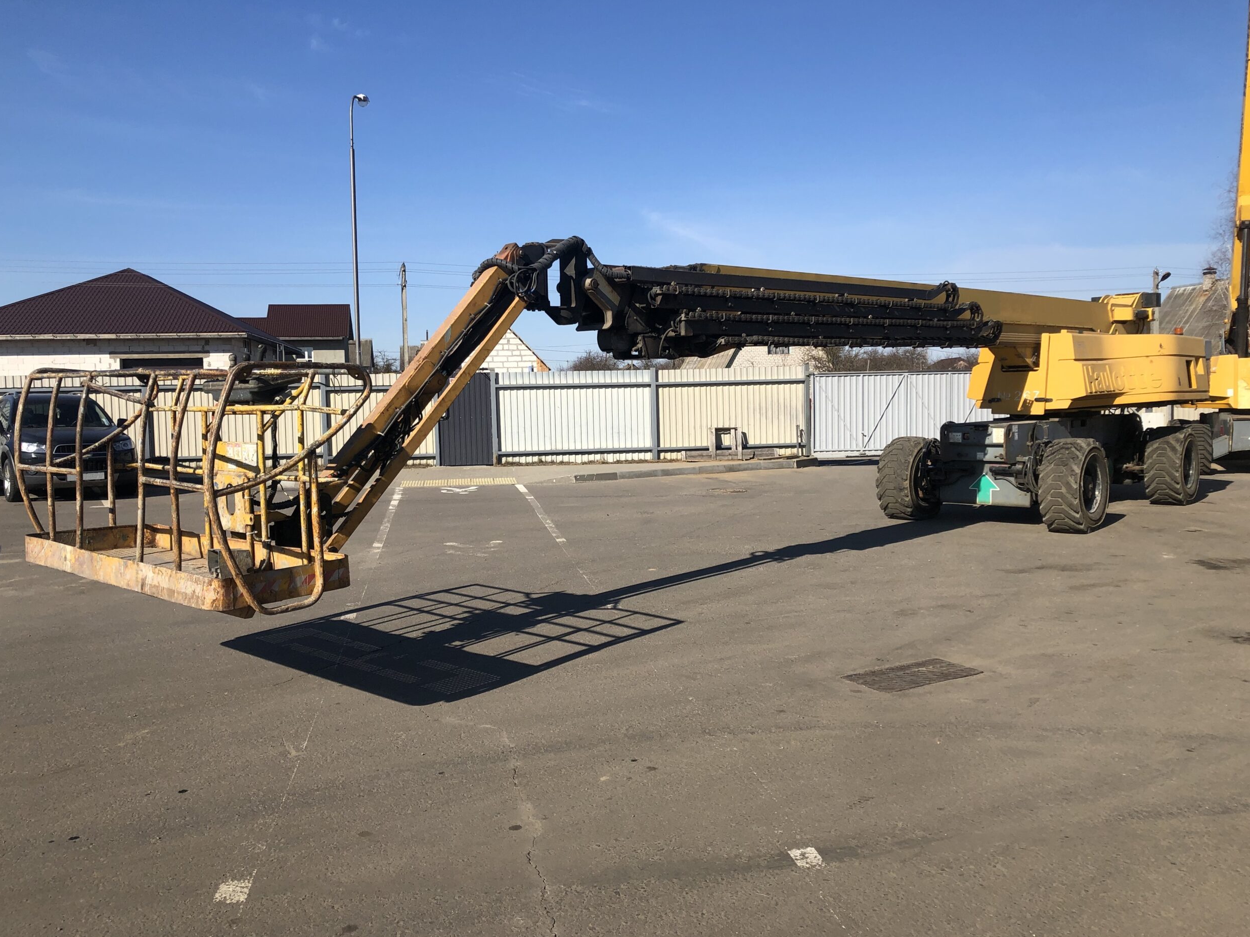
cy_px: 474
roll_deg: +2.2
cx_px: 629
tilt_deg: -3.3
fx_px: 1047
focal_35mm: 29
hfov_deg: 61.7
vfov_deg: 48.2
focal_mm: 3.99
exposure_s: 1/2288
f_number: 1.8
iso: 20
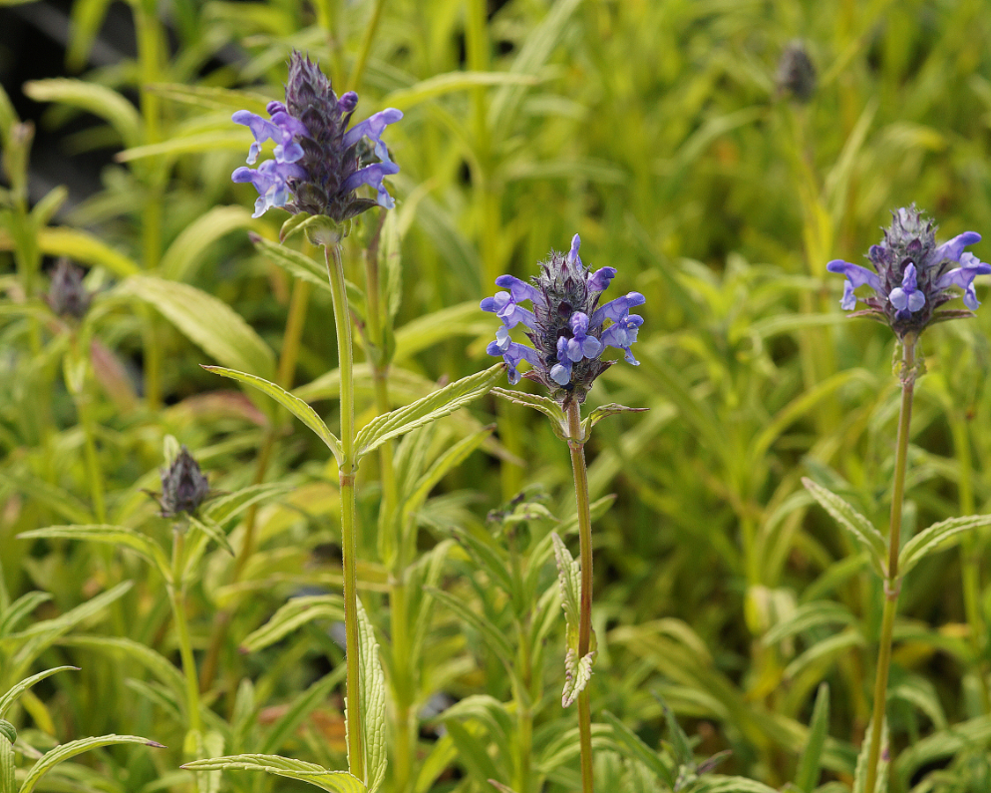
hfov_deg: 11.4
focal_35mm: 170
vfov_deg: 9.1
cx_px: 555
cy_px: 395
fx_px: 4986
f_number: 8
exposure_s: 1/160
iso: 320
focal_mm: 100
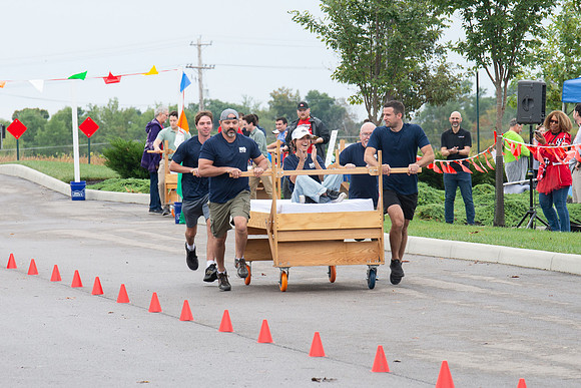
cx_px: 309
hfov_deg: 7.0
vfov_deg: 4.6
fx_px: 4780
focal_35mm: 296
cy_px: 176
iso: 640
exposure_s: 1/250
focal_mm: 200
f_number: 9
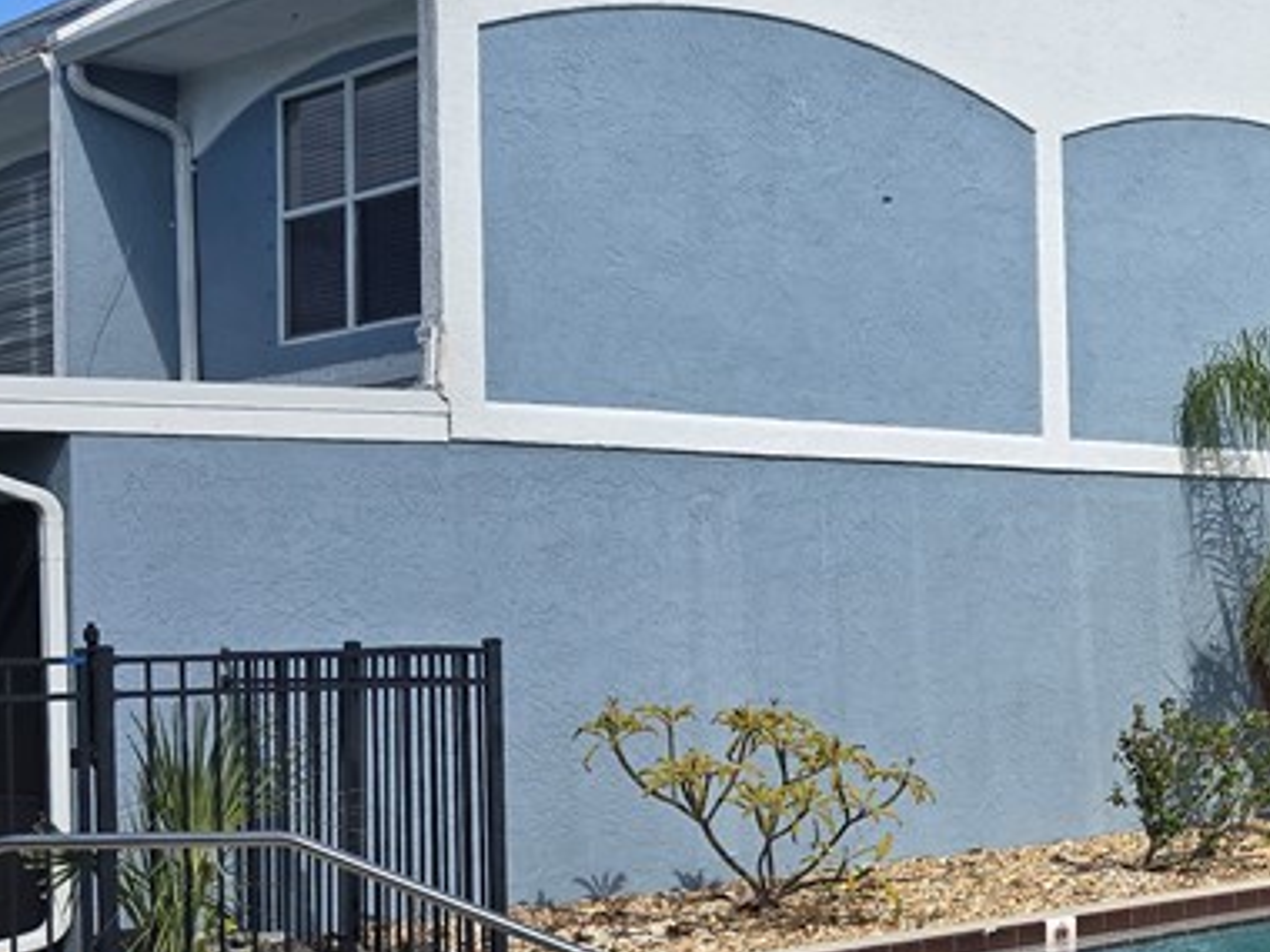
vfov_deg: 23.6
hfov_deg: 26.9
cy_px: 628
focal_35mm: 62
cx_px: 1594
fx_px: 2275
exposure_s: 1/1058
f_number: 1.7
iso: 12
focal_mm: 6.3
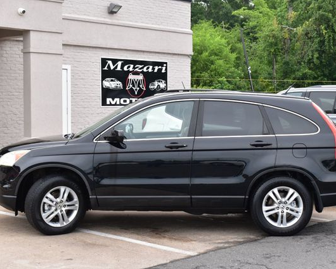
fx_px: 676
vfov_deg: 22.5
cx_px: 181
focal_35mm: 68
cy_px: 134
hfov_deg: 27.9
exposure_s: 1/125
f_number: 9
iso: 400
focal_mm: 40
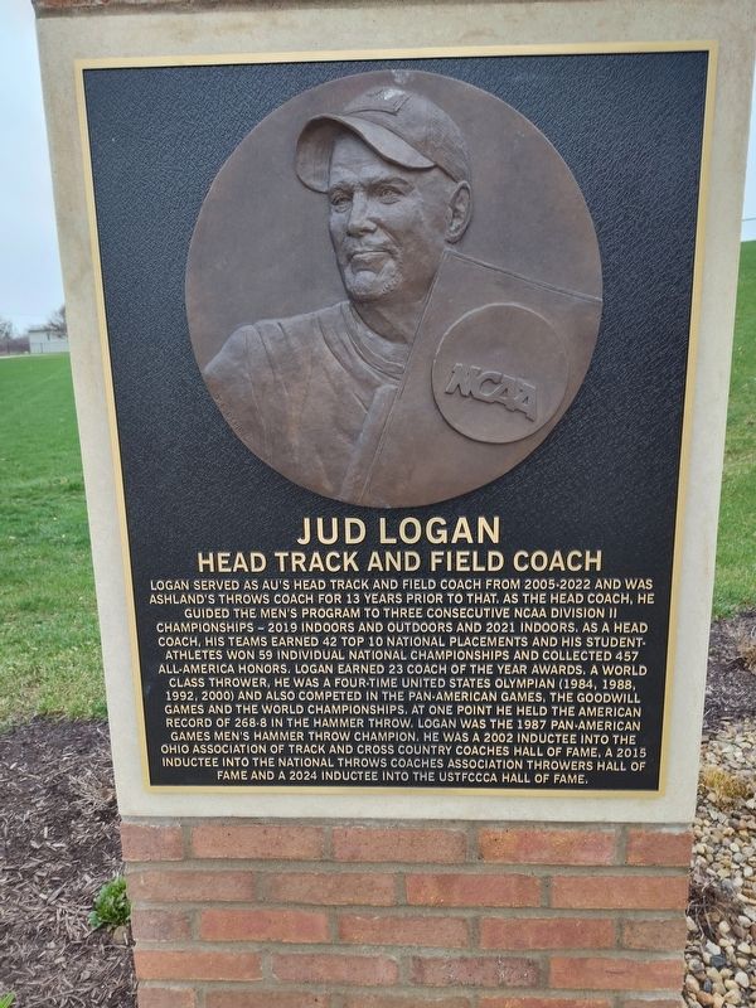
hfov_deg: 58.9
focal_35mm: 23
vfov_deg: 73.9
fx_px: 670
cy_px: 504
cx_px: 378
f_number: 1.8
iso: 110
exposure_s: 1/120
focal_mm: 5.56
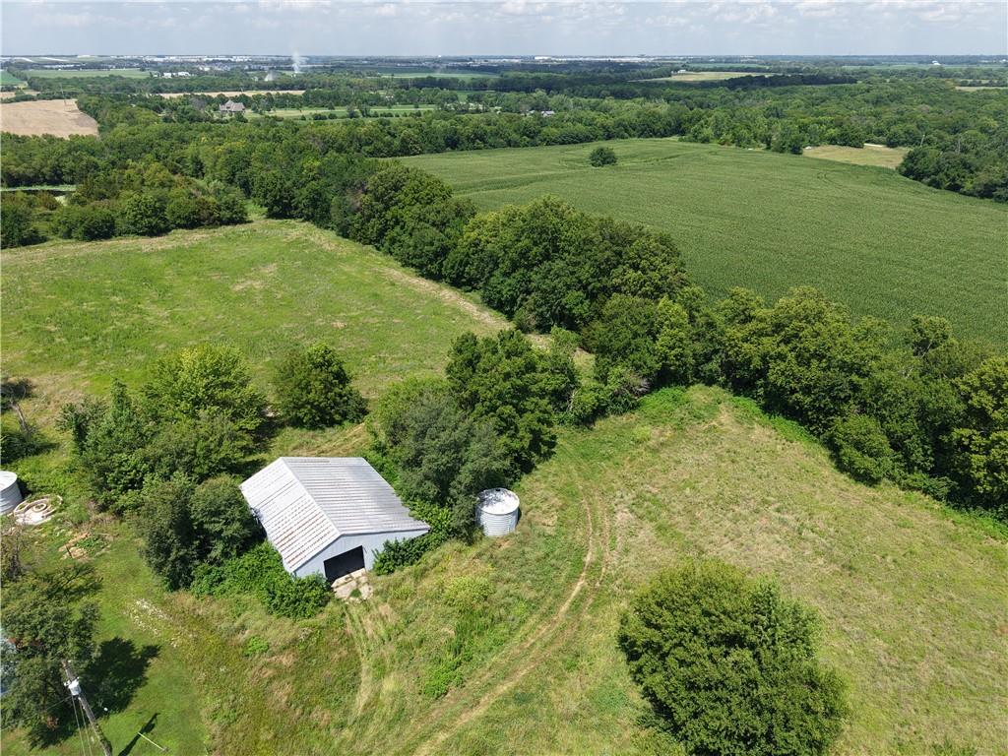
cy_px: 378
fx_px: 699
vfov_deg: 56.8
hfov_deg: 71.6
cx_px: 504
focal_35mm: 24
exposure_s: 1/2000
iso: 100
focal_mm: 8.67
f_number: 1.8
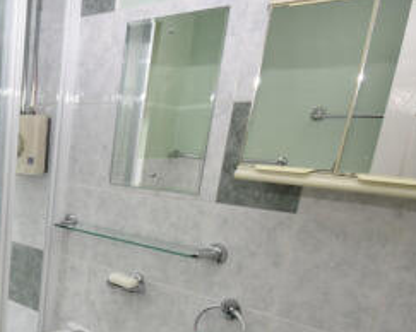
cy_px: 300
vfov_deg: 36.6
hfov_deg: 40.2
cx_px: -27
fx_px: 467
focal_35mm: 38
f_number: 4.5
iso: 360
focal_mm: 10
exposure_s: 1/60
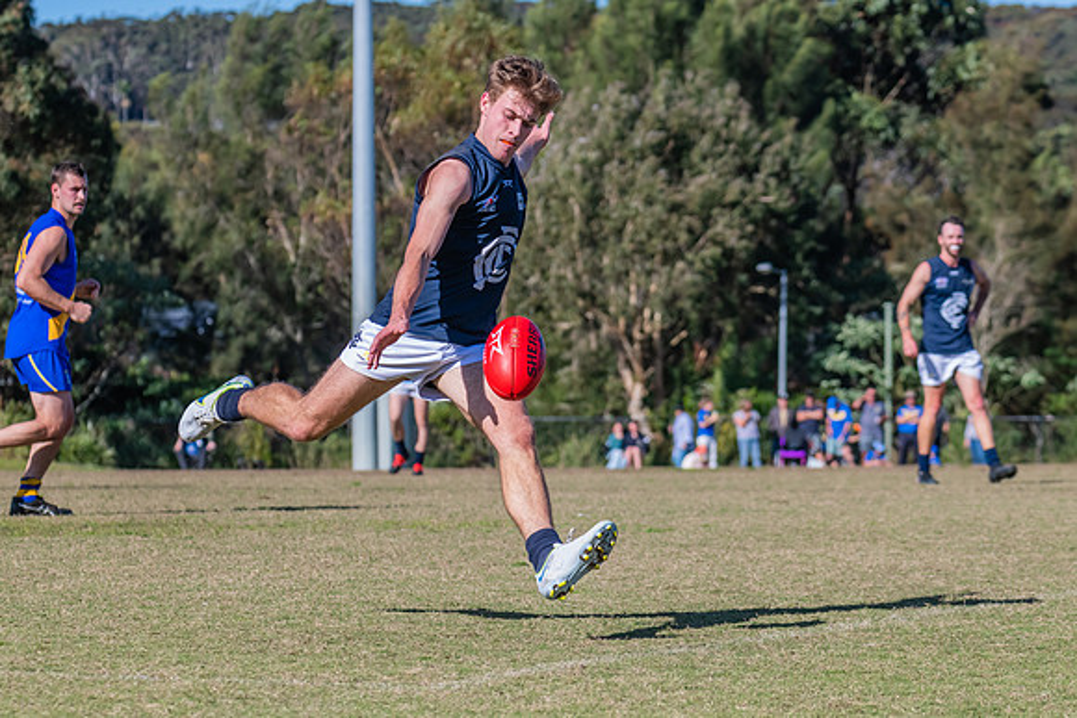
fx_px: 5888
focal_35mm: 197
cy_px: 394
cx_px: 609
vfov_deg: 7.0
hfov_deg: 10.5
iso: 800
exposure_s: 1/2000
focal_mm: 170
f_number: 8
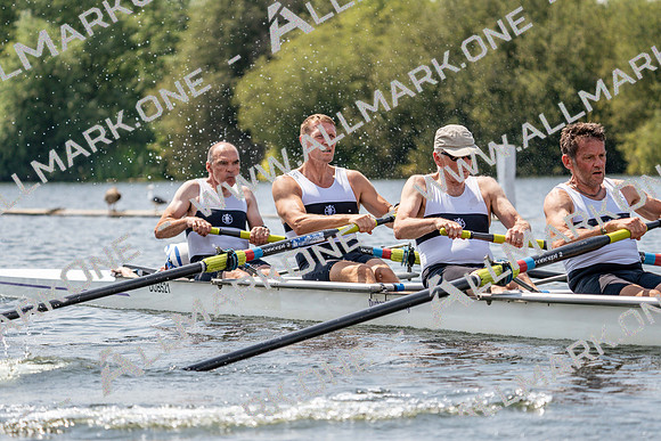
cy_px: 220
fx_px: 3673
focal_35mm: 200
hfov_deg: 10.3
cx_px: 330
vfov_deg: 6.9
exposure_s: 1/1600
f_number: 5.6
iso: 200
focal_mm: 200
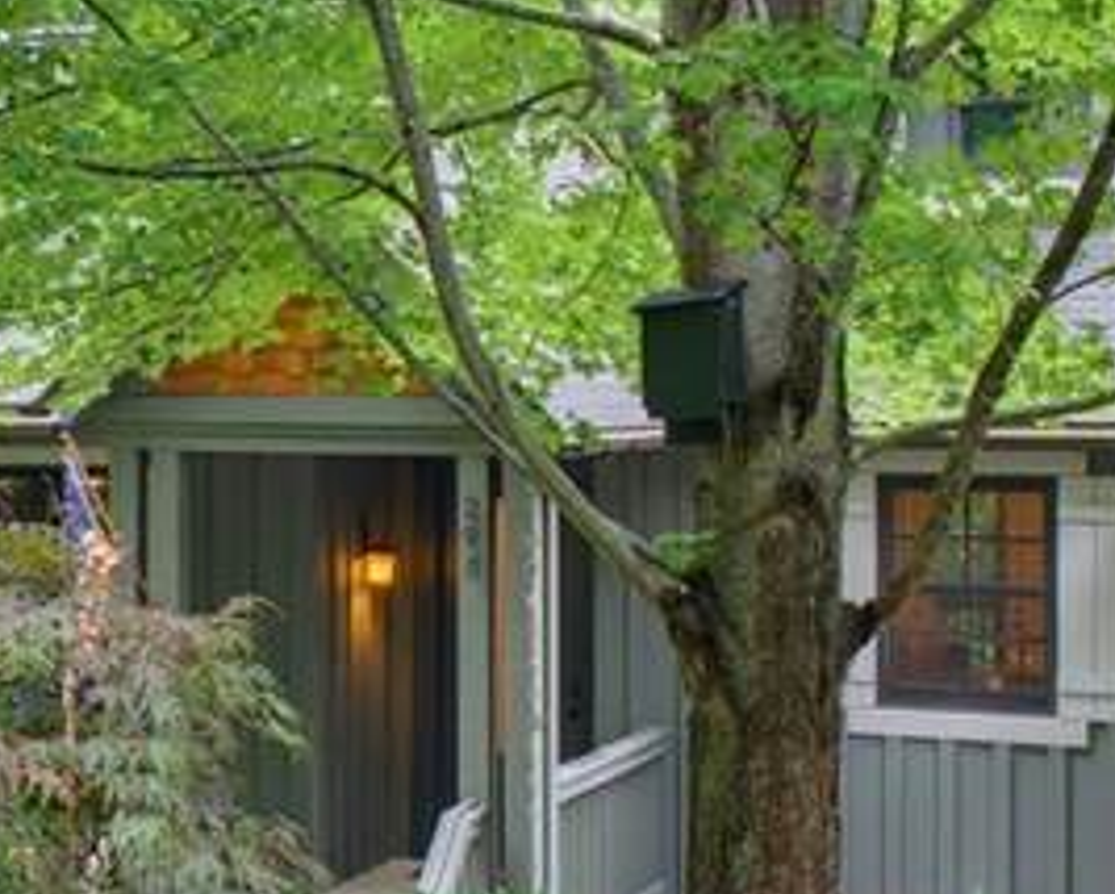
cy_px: 581
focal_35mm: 72
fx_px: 2378
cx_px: -54
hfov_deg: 24.9
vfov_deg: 21.2
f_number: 8
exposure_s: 1/1.67
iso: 100
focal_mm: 11
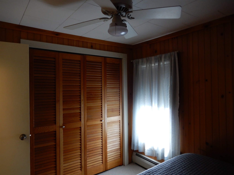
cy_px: 88
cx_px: 117
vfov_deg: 56.8
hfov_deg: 71.6
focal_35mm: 24
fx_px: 162
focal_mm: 4.3
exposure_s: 1/30
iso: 180
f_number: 3.4
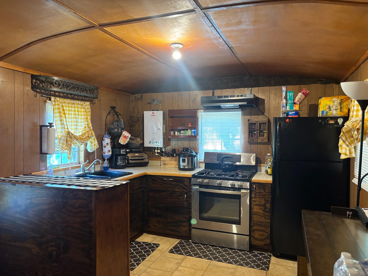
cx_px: 184
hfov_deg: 67.3
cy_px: 138
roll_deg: -0.8
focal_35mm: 26
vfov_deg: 53.1
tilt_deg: -0.9
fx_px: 276
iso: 400
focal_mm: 5.96
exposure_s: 1/40
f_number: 1.6
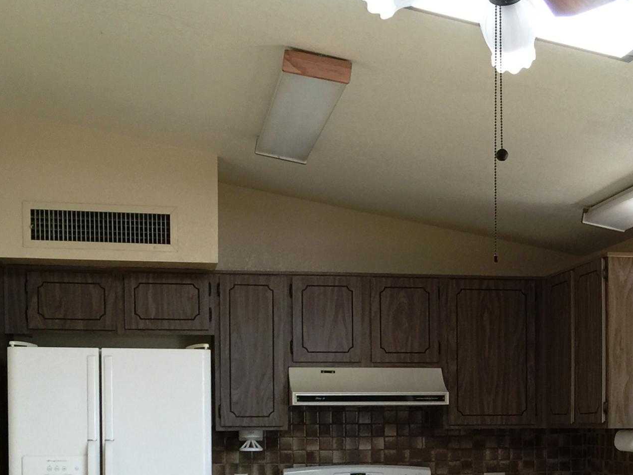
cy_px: 472
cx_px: 438
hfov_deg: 27.9
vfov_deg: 20.6
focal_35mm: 69
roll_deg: -0.2
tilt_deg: -2.6
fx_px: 1262
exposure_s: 1/15
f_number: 2.2
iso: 64
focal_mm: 4.15
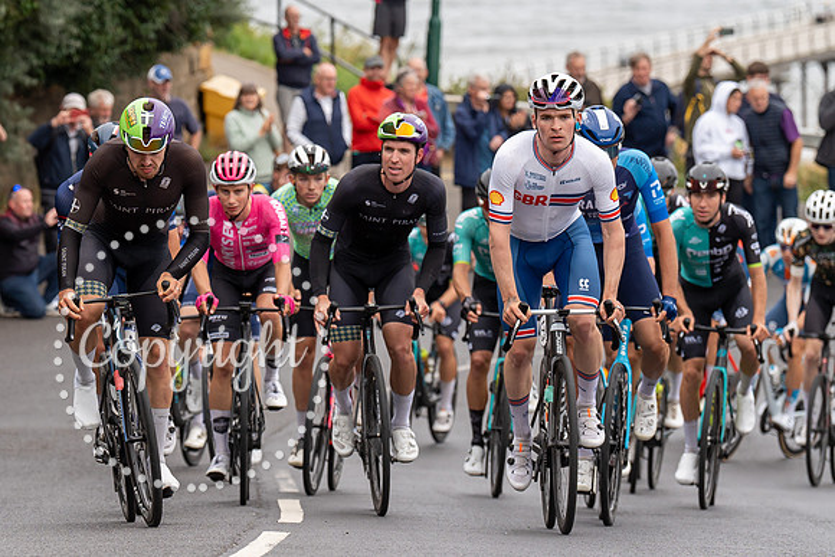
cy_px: 232
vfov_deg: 6.1
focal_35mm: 227
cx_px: 86
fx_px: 5259
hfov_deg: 9.0
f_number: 3.5
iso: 320
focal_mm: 125
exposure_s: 1/1000
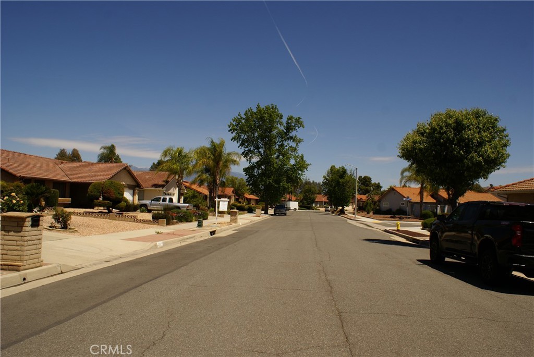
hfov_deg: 67.3
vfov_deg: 48.0
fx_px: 401
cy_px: 178
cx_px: 267
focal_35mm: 27
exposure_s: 1/320
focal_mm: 18
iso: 100
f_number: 10
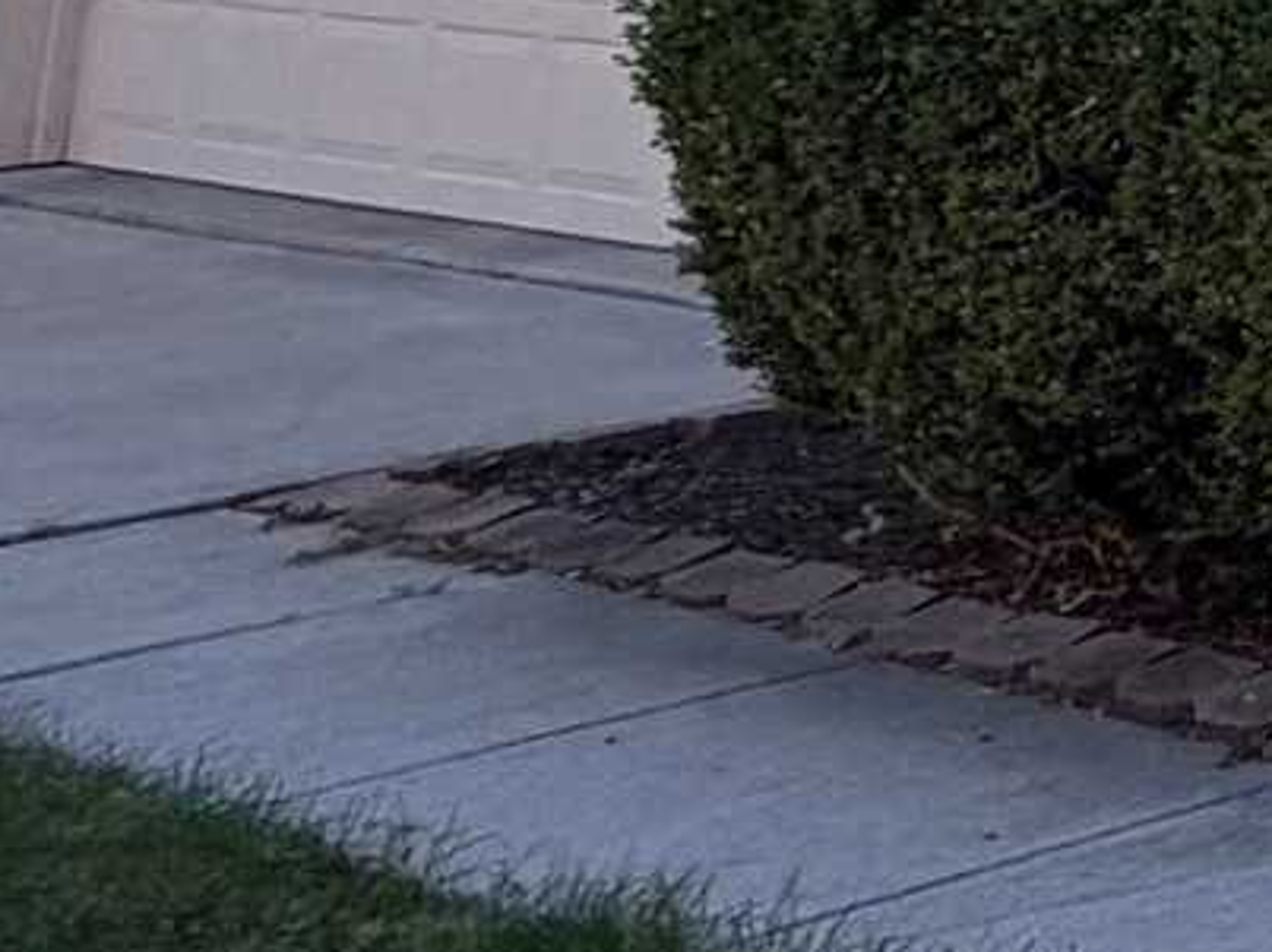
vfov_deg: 12.3
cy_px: -924
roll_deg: -0.6
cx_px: 3819
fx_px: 3929
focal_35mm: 107
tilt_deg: +8.4
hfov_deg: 11.2
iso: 40
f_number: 2.2
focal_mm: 2.22
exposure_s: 1/518
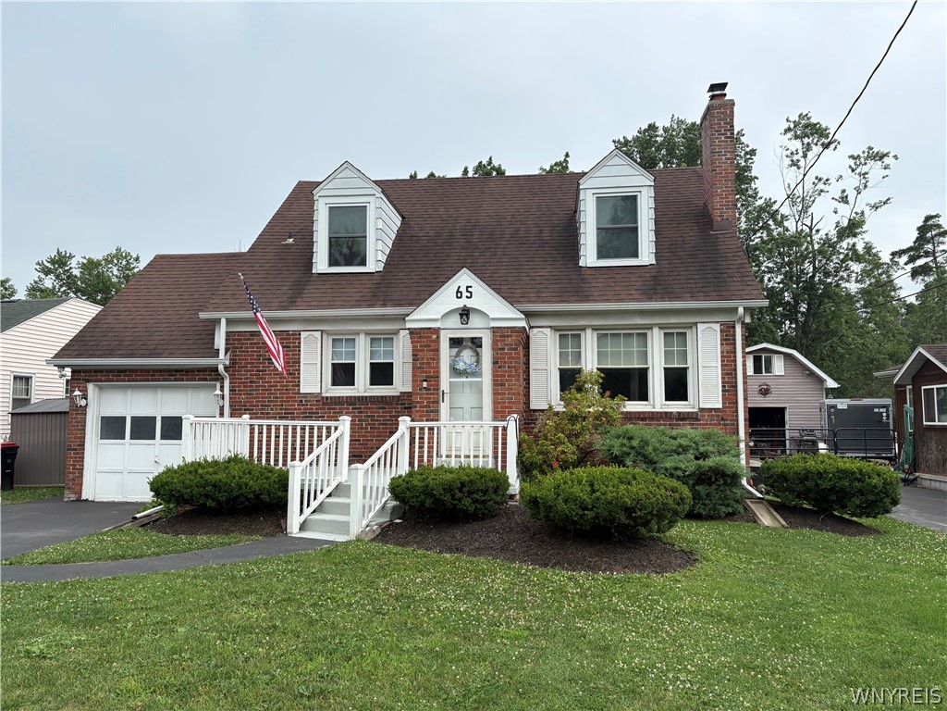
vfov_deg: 53.1
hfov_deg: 67.3
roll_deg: +0.4
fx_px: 711
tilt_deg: +4.5
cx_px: 474
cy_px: 356
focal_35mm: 26
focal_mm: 5.96
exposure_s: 1/2451
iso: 50
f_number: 1.6
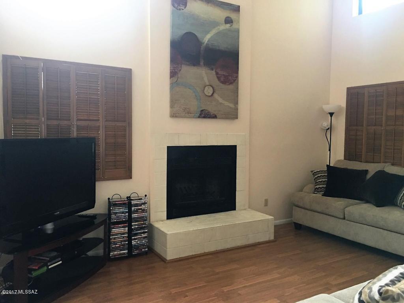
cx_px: 202
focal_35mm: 29
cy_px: 152
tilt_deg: -2.2
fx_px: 338
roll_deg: -0.7
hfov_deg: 61.7
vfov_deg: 48.2
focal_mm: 4.15
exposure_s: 1/15
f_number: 2.2
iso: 64
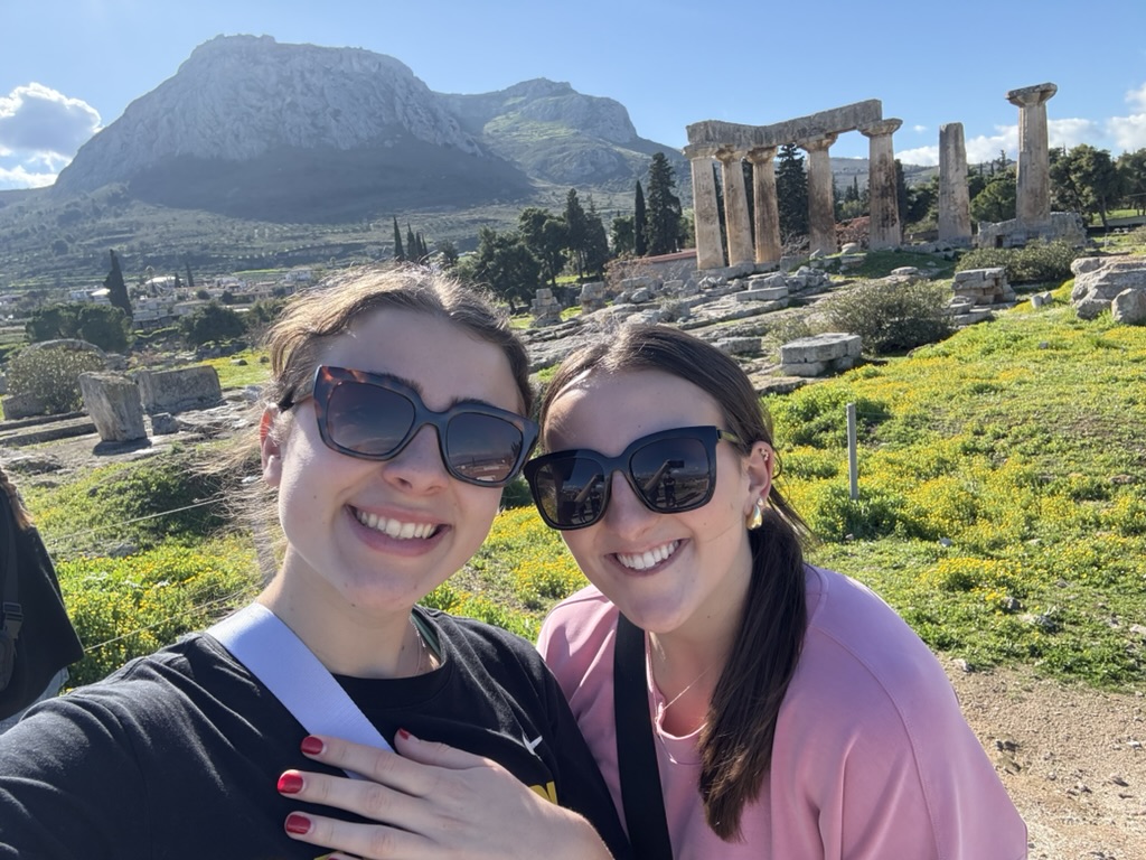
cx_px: 573
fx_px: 761
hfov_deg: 73.9
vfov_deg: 58.9
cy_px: 430
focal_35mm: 23
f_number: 1.9
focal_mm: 2.69
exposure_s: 1/614
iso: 40
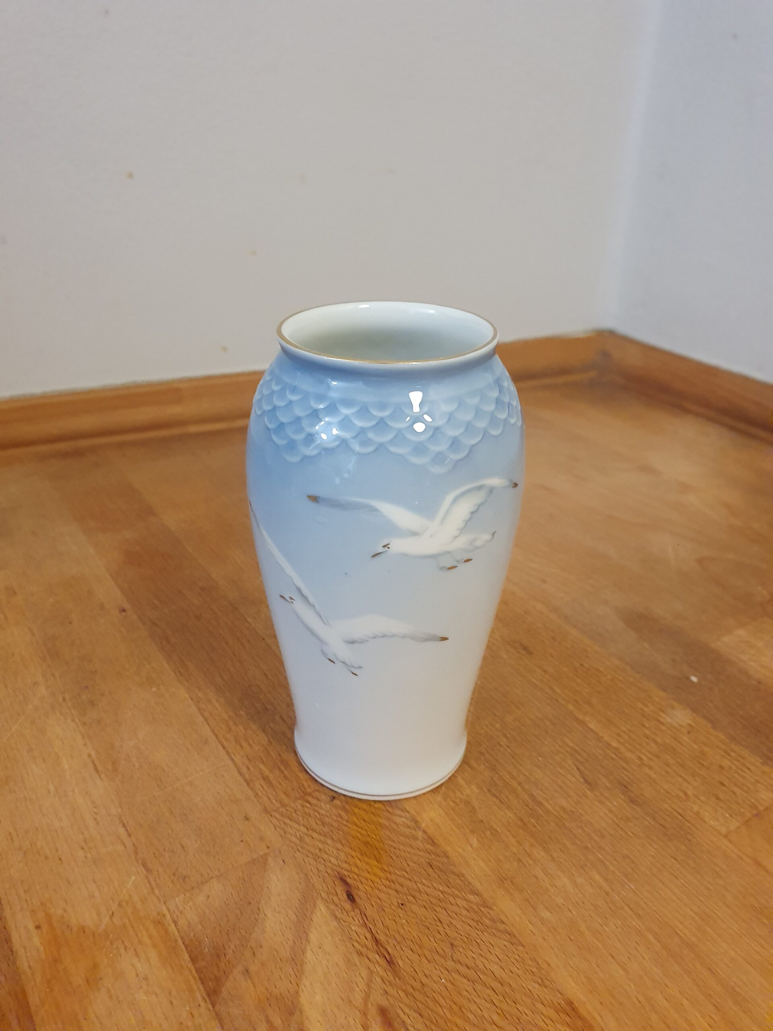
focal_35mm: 26
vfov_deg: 67.3
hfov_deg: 53.1
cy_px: 516
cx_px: 386
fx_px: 774
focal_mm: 4.32
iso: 640
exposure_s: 1/33
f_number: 2.4
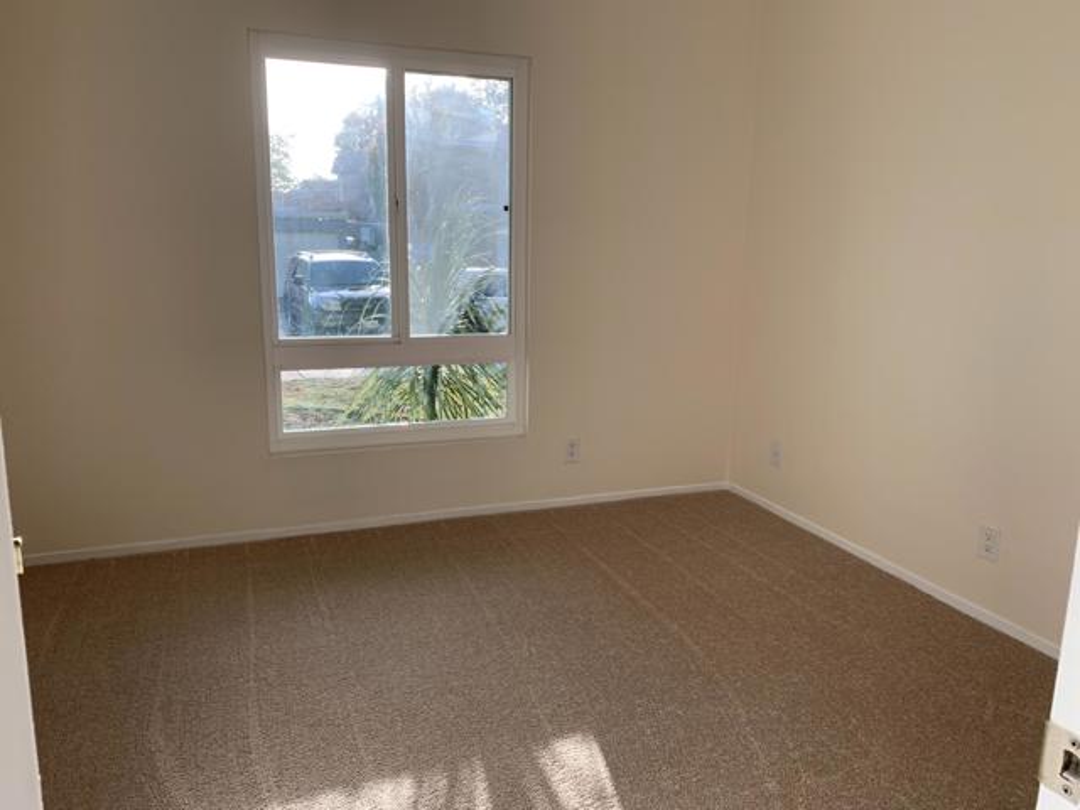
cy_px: 405
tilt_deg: -12.7
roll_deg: -1.5
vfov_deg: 53.1
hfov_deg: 67.3
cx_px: 540
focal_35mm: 26
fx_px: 811
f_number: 1.8
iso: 25
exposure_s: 1/146
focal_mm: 4.25
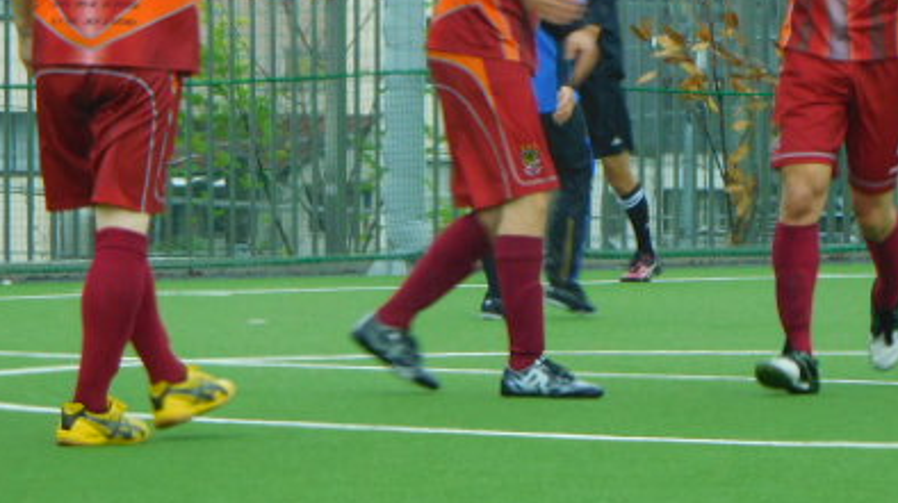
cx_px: 593
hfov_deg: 8.7
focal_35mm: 248
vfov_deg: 4.9
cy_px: 96
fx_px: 5901
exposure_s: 1/80
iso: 125
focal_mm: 25
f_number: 5.1
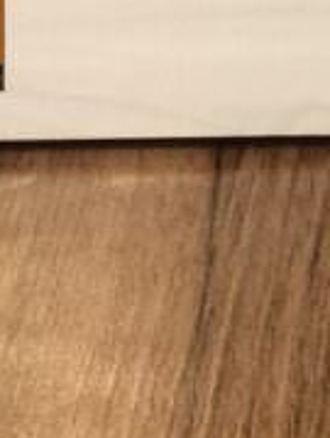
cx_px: 560
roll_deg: -0.5
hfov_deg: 9.9
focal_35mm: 144
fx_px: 1824
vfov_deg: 12.1
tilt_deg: -24.5
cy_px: -444
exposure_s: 1/33
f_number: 2.2
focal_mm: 4.15
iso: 125
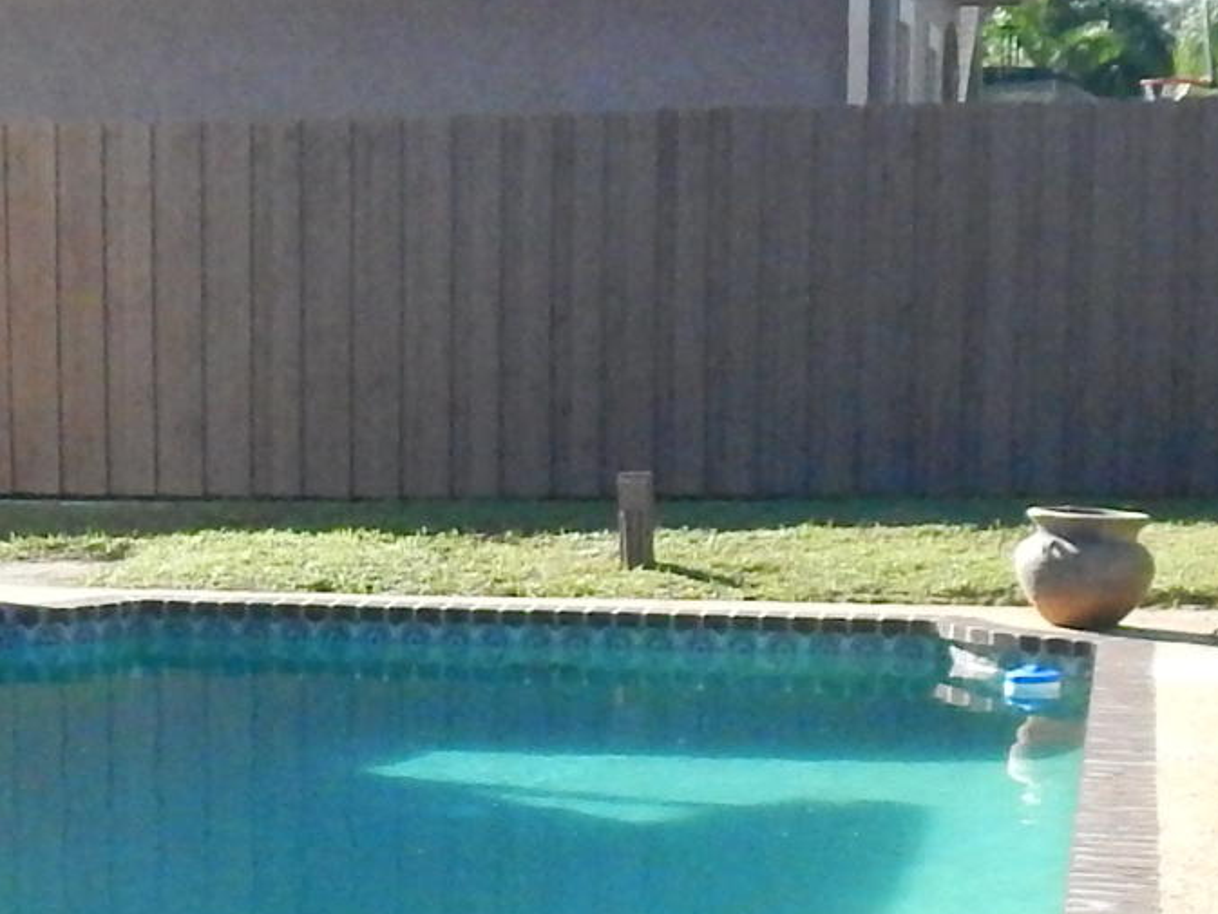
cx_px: 396
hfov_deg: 20.0
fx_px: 3449
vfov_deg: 14.9
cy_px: 871
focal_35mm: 98
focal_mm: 4
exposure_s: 1/1500
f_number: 6
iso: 800
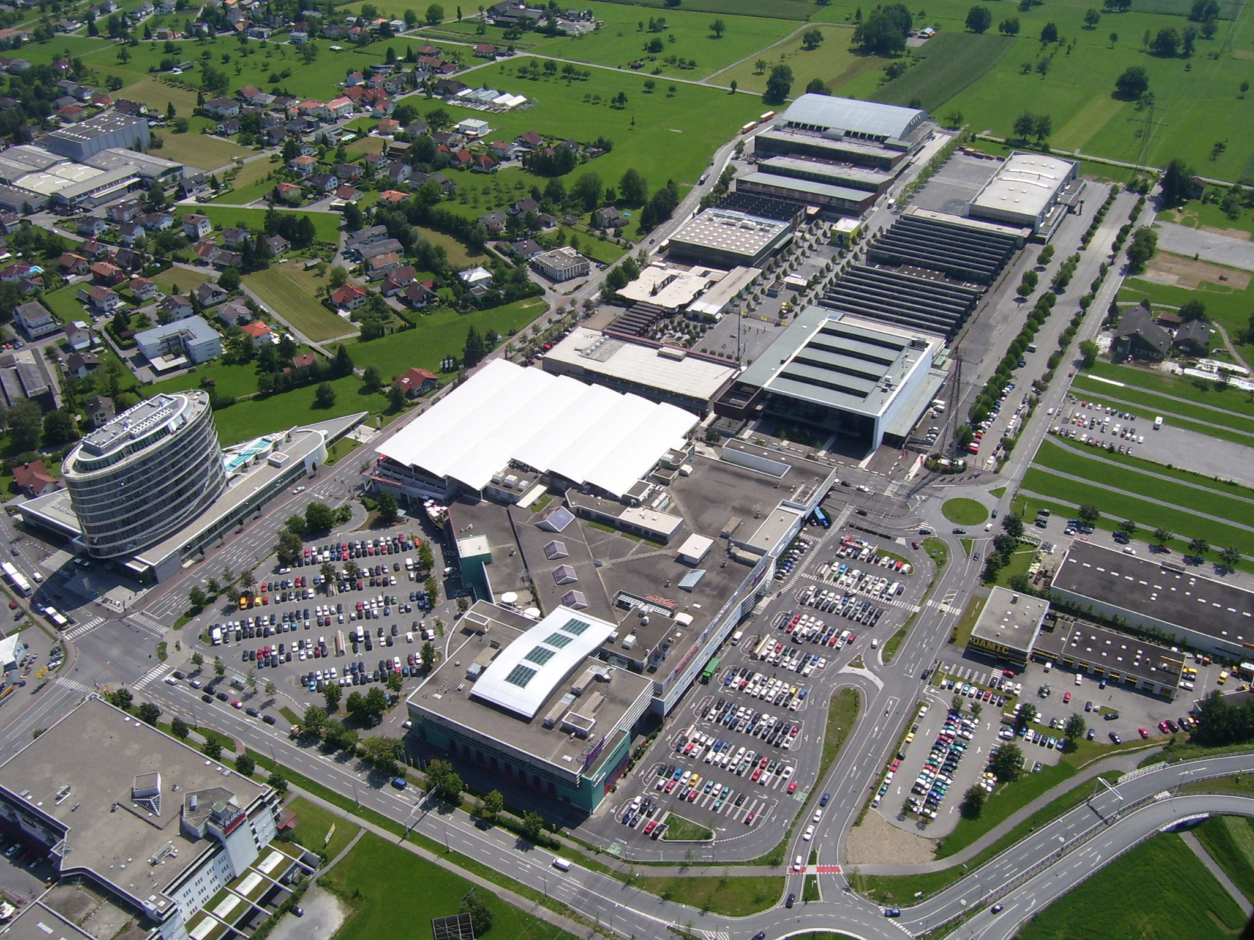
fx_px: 1232
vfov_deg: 41.8
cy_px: 470
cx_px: 627
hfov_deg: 54.0
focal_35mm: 34
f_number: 4.8
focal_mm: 5.6
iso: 80
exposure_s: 1/500
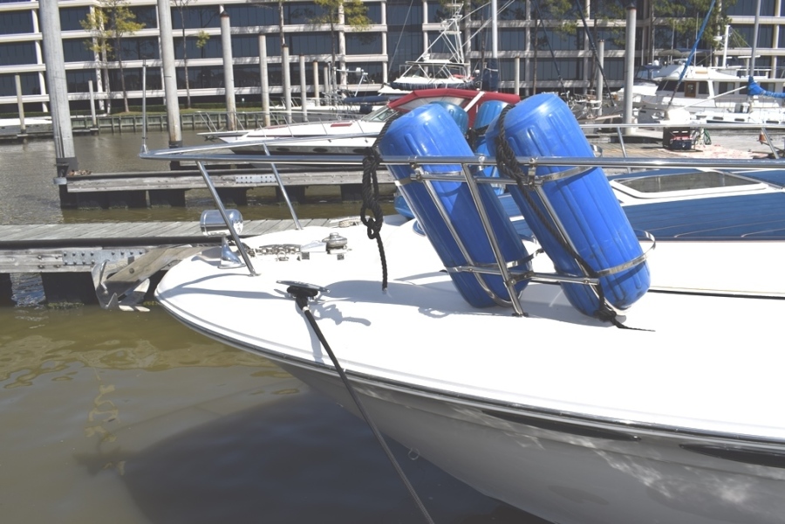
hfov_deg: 61.9
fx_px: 654
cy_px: 262
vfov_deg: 43.6
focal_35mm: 30
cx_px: 392
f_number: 16
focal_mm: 20
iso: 100
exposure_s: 1/200
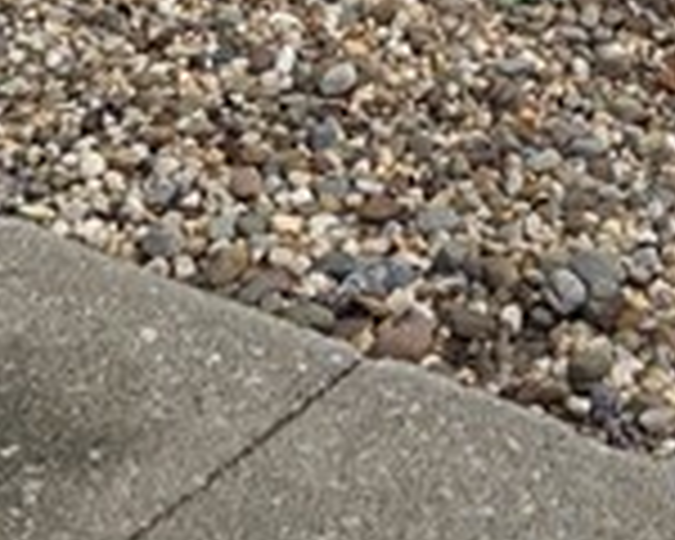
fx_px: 3057
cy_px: -716
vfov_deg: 9.2
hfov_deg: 12.2
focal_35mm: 153
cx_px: 896
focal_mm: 5.4
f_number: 1.8
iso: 25
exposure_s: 1/1148
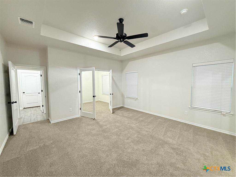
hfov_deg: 102.1
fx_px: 95
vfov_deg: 85.7
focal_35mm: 14
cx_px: 118
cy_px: 88
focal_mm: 2.22
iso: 400
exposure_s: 1/60
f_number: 2.2
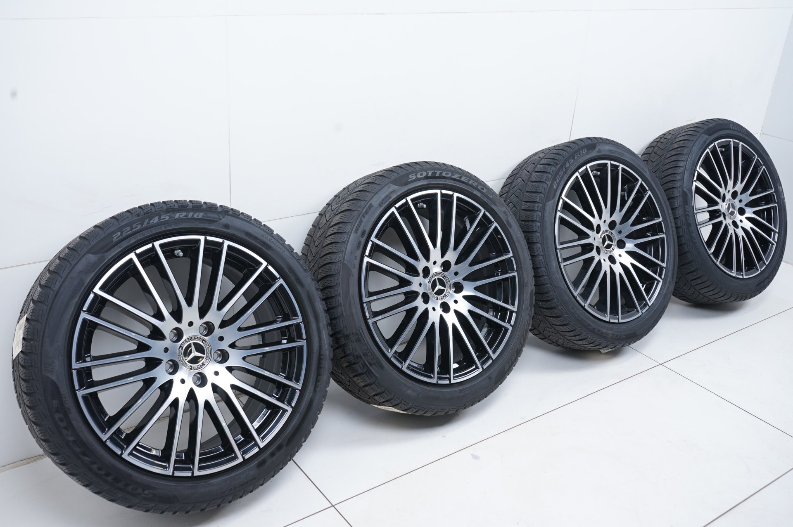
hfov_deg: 55.8
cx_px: 396
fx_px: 748
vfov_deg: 38.8
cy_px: 264
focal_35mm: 34
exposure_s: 1/125
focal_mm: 34
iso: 250
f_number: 7.1
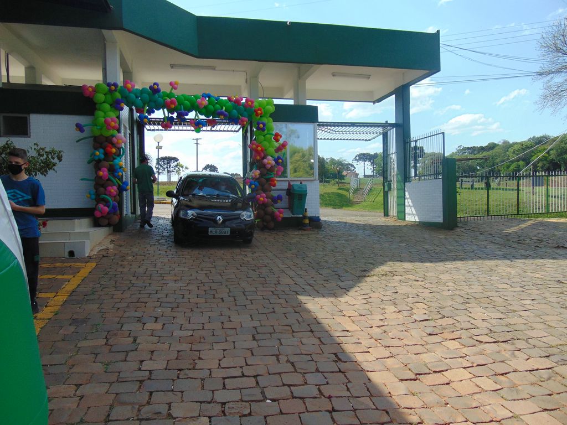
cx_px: 284
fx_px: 409
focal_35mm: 25
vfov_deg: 54.9
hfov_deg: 69.4
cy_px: 212
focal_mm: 4.5
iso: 80
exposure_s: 1/800
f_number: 3
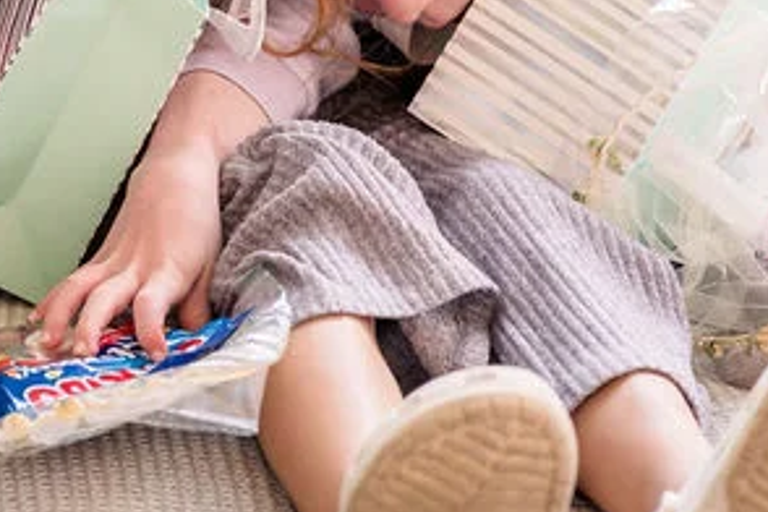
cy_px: -310
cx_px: -162
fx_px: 4309
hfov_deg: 10.0
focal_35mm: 202
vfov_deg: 6.7
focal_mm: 58
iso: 800
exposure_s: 1/250
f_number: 2.8
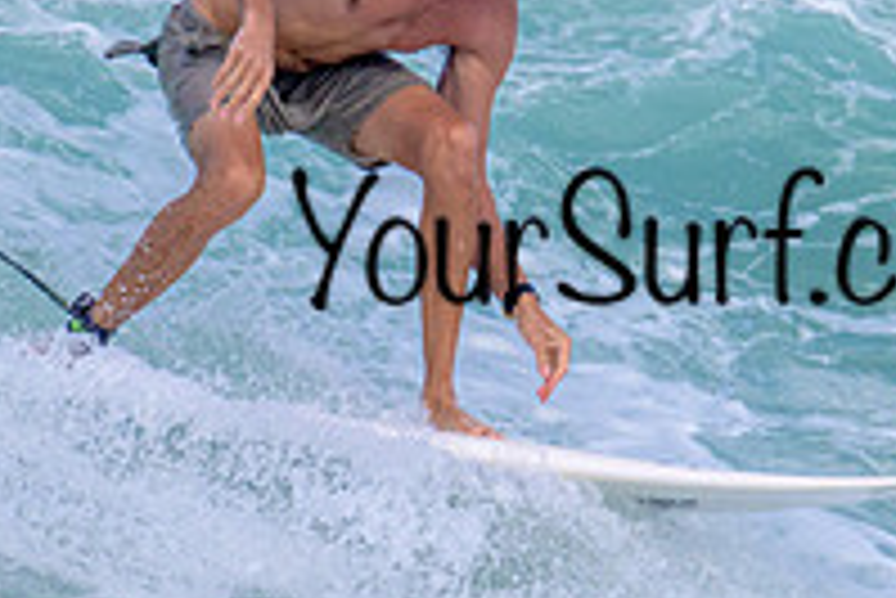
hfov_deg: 0.9
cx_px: 756
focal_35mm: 2336
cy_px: 200
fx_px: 58181
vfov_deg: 0.6
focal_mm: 800
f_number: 11
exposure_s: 1/2000
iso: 1600
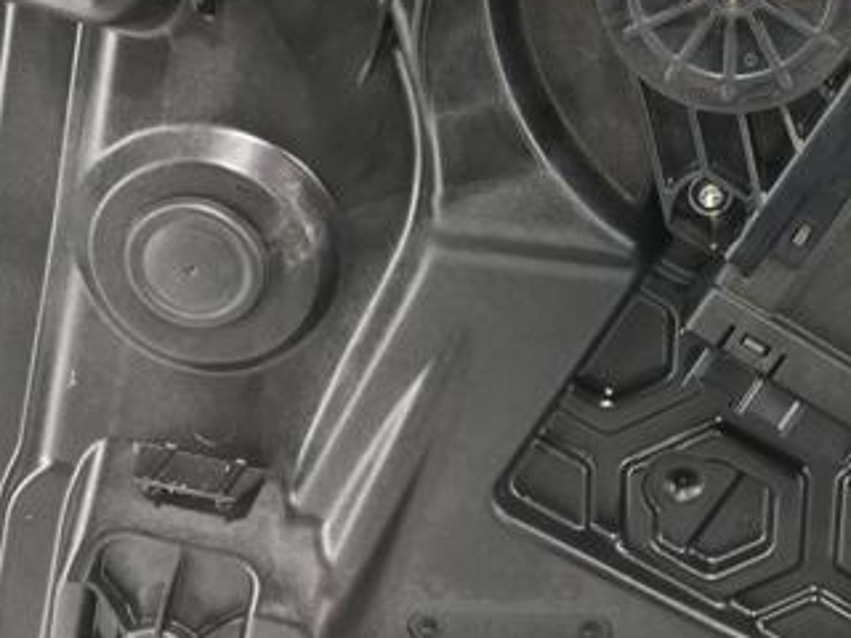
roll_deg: -1.1
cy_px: 136
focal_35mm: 58
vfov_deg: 24.9
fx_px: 1426
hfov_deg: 31.2
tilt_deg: -25.8
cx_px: 811
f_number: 2.2
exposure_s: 1/33
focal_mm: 4.15
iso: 25
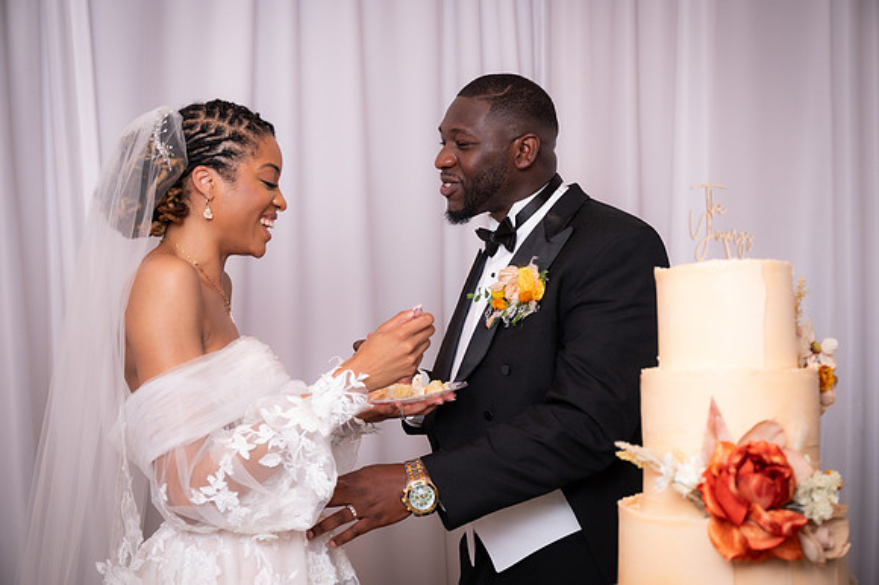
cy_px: 292
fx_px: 1147
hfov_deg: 41.9
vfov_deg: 28.6
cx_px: 440
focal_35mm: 47
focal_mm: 47
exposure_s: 1/250
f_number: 4
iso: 800
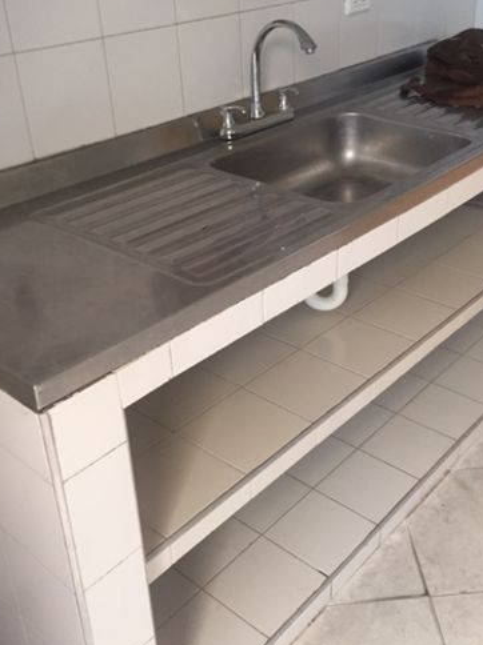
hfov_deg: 35.8
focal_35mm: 40
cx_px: 291
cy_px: 295
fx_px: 745
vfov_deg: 46.8
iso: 125
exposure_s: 1/30
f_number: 2.2
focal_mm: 4.15
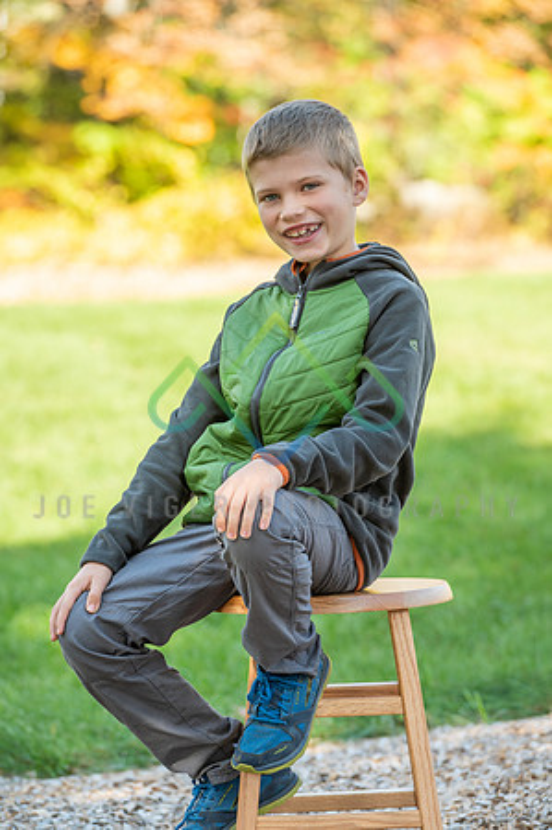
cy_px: 415
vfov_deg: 10.3
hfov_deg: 6.9
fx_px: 4610
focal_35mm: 200
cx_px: 276
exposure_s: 1/125
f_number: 6.3
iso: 100
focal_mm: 200
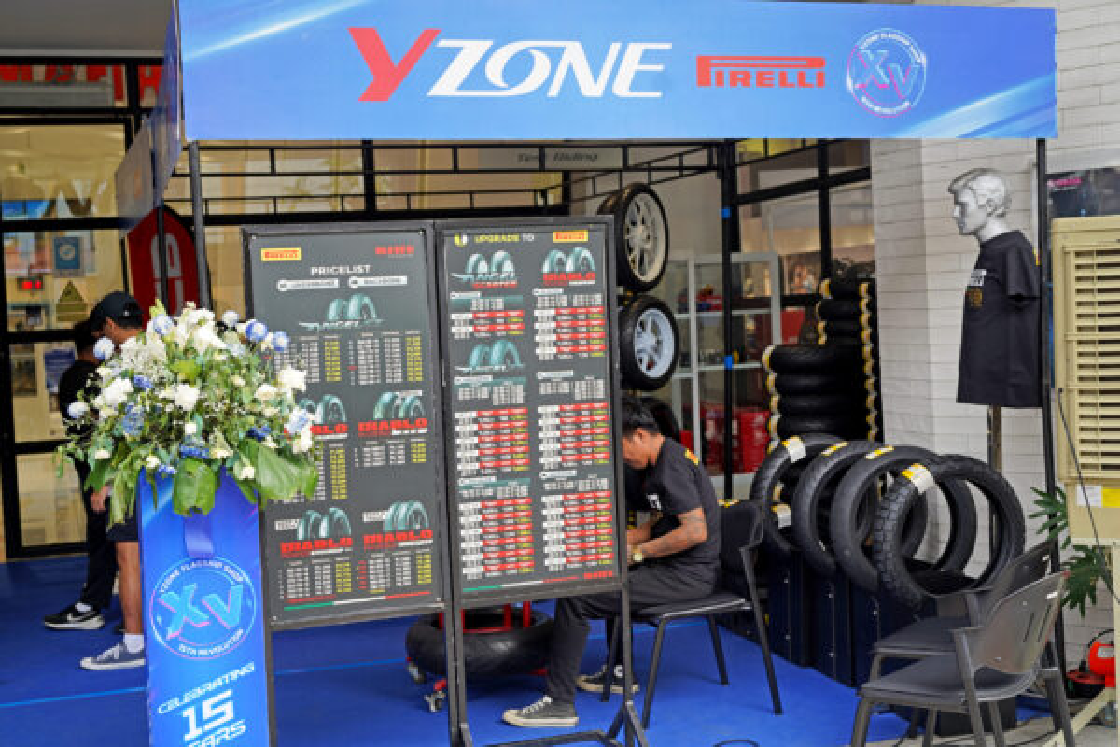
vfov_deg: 27.0
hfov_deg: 39.6
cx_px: 560
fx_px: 1555
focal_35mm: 50
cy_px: 374
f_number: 4.5
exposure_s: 1/80
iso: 100
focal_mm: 50
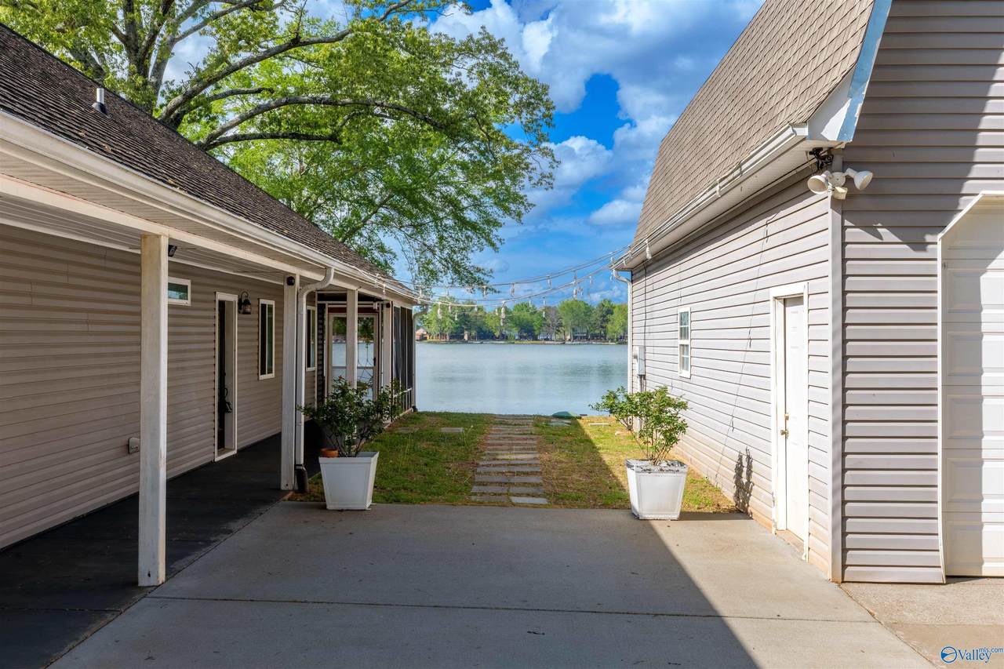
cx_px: 502
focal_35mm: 35
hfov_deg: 54.4
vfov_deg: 37.8
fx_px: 976
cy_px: 334
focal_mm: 35
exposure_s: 1/1250
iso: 100
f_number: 14
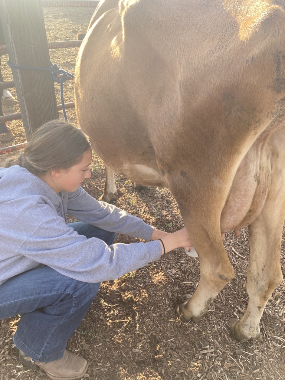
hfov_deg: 49.7
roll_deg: +0.7
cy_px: 190
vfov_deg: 63.4
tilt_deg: -31.4
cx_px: 142
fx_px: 307
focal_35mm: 28
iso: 25
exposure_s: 1/120
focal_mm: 3.99
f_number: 1.8
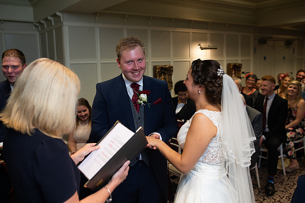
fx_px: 296
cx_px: 152
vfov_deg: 37.8
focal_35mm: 35
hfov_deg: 54.5
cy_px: 102
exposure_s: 1/100
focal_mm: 35
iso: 320
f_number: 3.2
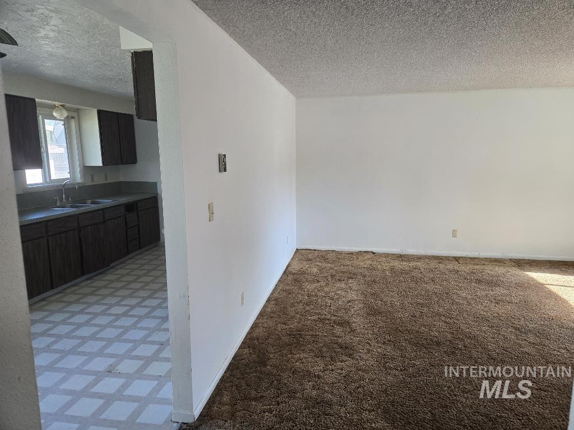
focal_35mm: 23
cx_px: 287
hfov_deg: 73.9
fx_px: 381
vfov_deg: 58.9
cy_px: 215
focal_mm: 5.4
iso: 160
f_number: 1.8
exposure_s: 1/180
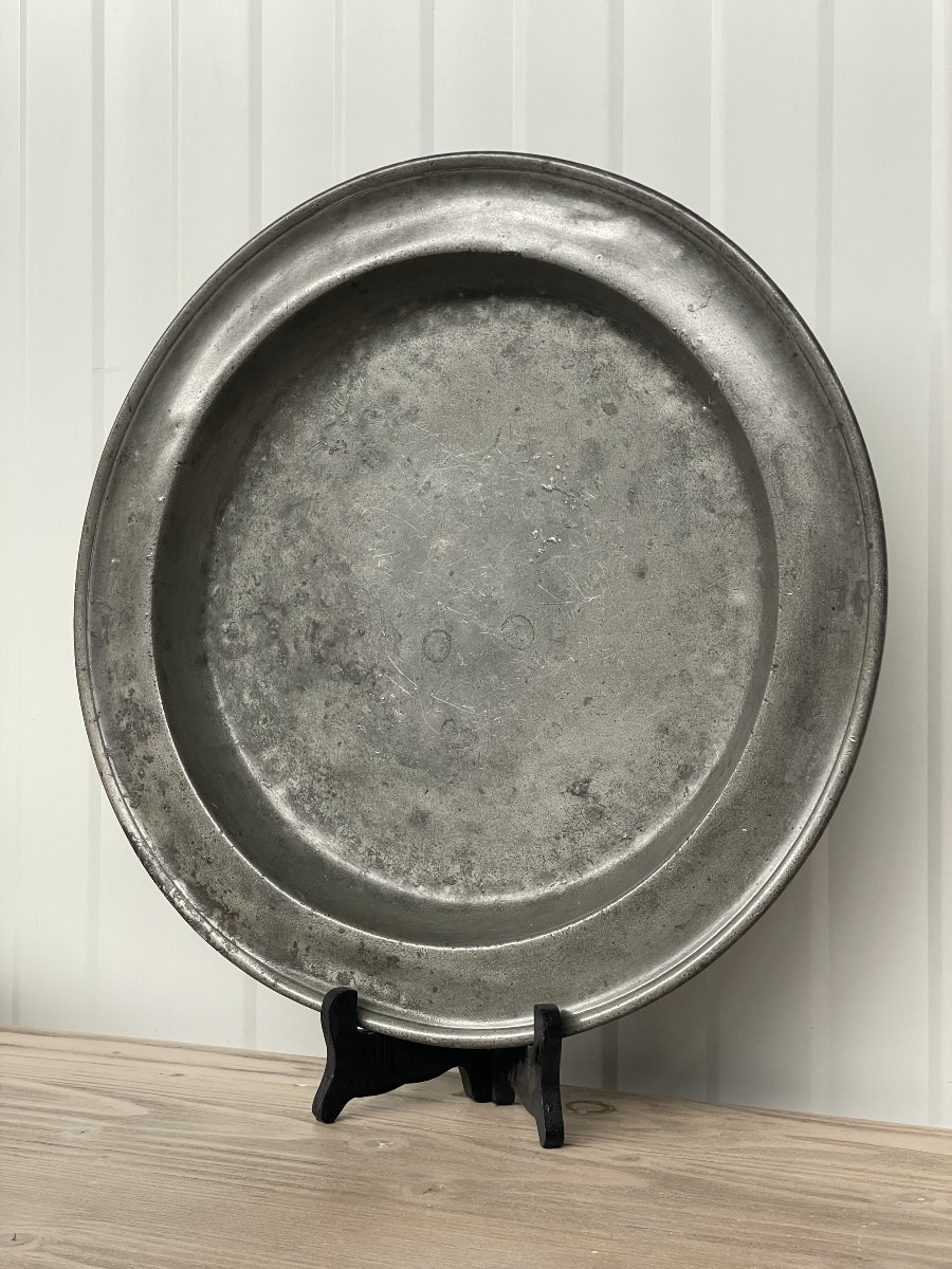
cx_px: 476
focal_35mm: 52
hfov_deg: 28.0
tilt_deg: +1.2
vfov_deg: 36.8
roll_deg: +0.2
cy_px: 634
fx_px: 1907
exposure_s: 1/99
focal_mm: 6
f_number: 2
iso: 125
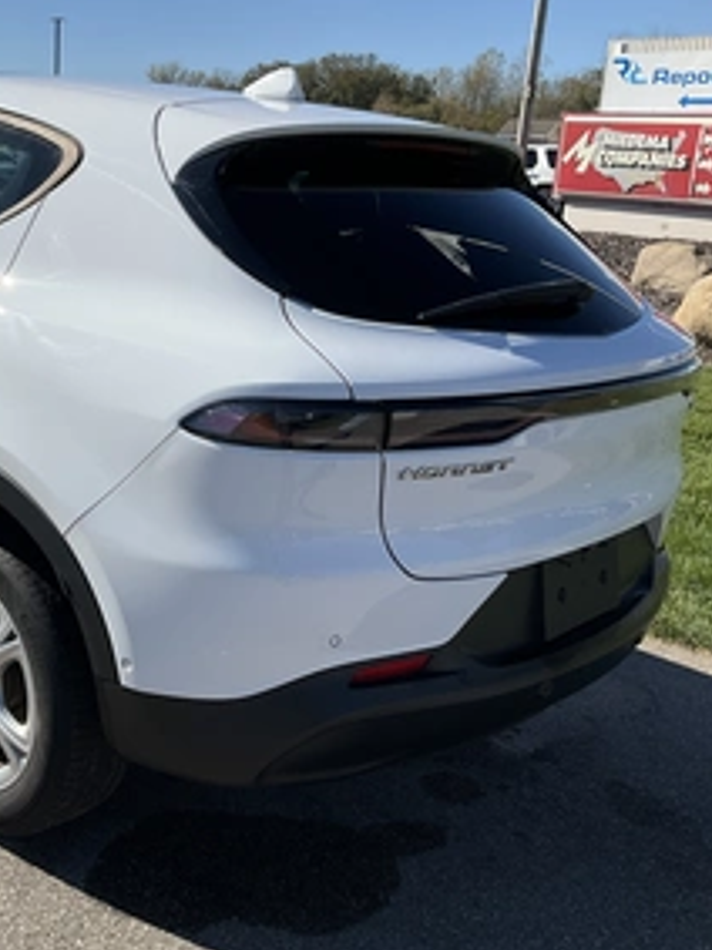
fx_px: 1125
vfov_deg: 45.8
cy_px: 473
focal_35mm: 41
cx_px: 111
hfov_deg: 33.7
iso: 25
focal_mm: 3
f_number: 1.8
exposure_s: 1/2667
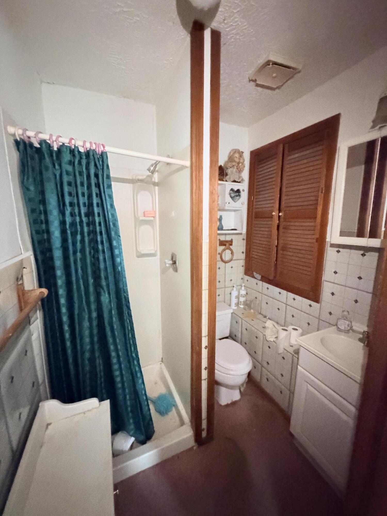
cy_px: 258
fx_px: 209
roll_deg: +1.2
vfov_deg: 102.1
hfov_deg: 85.7
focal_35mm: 14
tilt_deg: -10.7
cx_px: 194
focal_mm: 2.22
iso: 2000
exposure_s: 1/30
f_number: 2.2
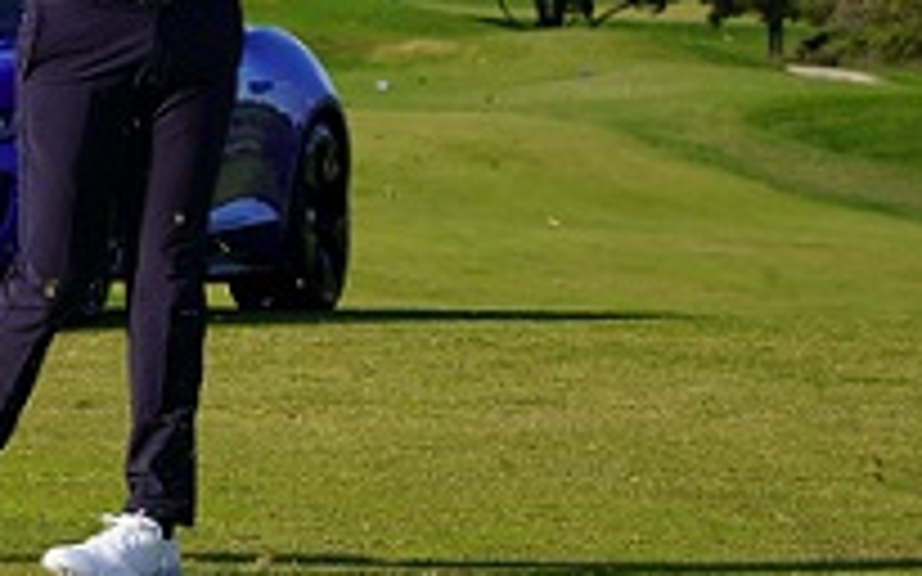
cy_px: 45
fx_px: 6356
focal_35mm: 253
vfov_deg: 5.2
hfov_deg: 8.2
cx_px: -54
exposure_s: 1/1250
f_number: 11
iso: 1000
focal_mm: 109
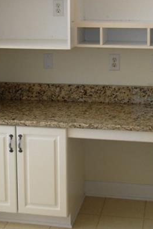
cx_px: 76
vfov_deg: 28.0
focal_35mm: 70
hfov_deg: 19.5
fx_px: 445
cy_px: 35
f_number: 5.6
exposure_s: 1/125
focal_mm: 24
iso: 400
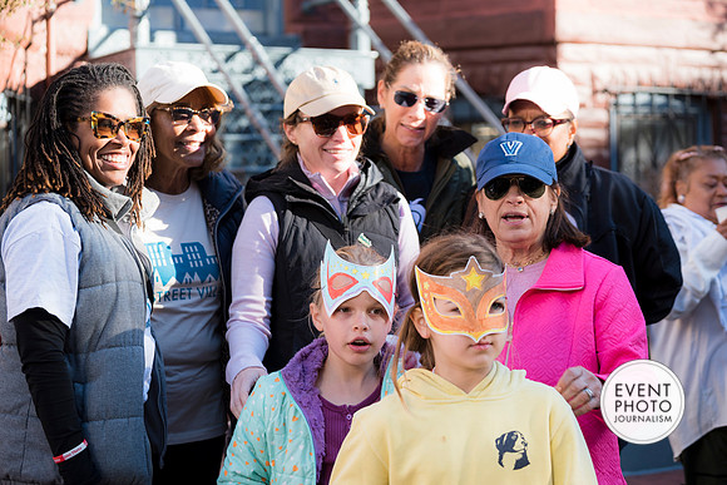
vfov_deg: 19.5
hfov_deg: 28.8
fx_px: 1414
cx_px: 364
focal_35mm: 70
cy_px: 242
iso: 160
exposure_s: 1/200
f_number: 4
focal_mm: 70
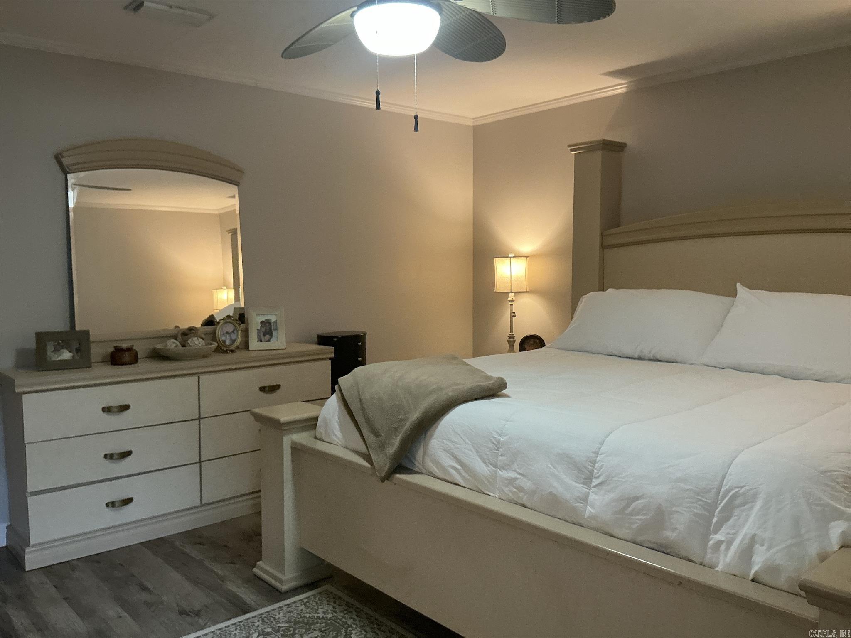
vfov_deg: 49.7
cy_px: 319
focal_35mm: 28
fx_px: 688
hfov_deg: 63.4
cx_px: 426
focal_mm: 3
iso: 160
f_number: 1.8
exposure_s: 1/60
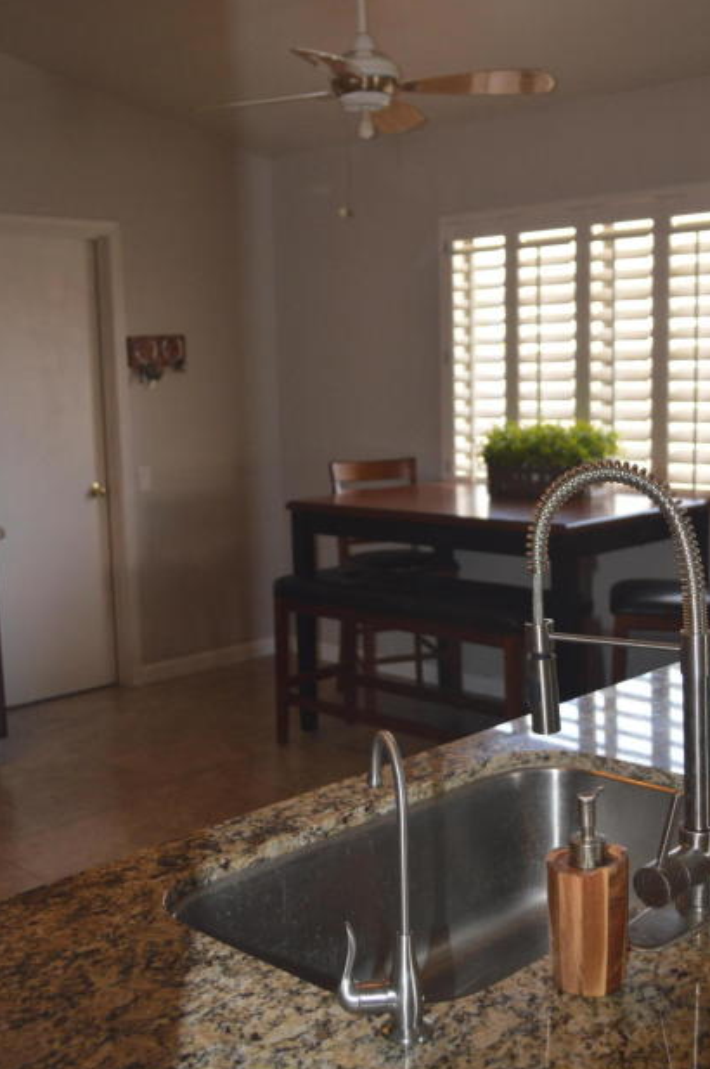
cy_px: 562
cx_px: 409
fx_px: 1216
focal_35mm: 41
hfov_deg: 32.5
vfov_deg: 47.4
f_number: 4
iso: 560
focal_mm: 22
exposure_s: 1/60
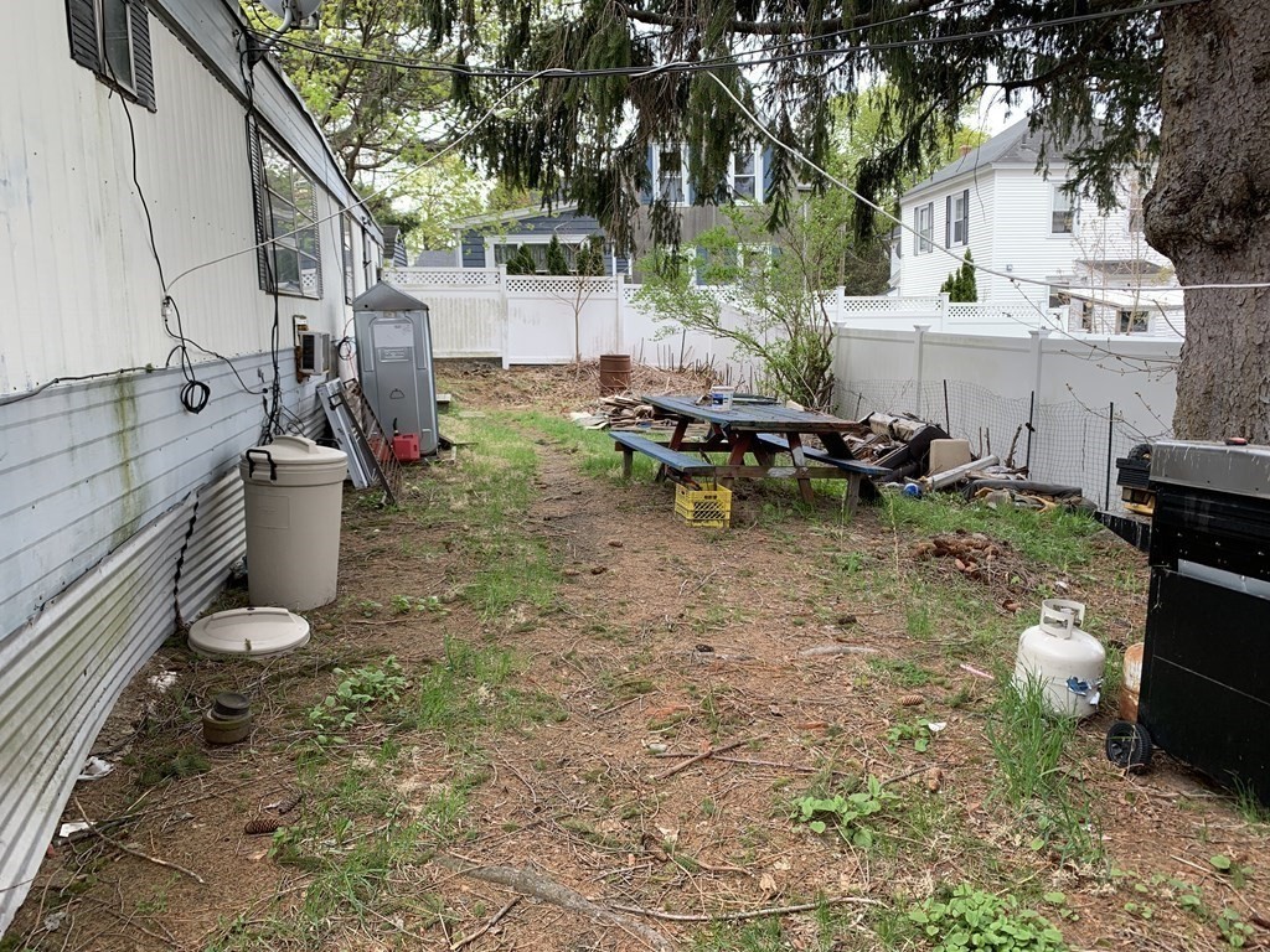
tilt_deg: -6.8
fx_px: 954
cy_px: 476
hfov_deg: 67.3
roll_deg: +2.3
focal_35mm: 26
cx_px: 635
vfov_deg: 53.1
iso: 25
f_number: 1.8
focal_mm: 4.25
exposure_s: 1/156
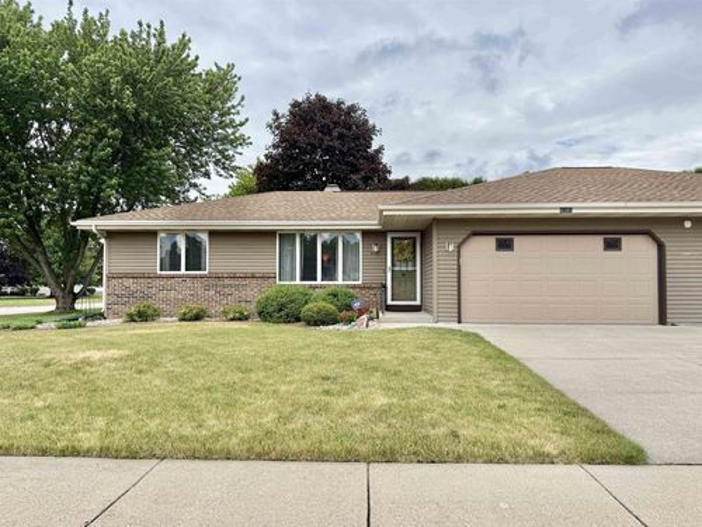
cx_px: 351
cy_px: 264
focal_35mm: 24
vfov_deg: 56.8
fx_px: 487
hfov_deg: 71.6
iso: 80
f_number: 1.78
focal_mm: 6.76
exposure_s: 1/4167
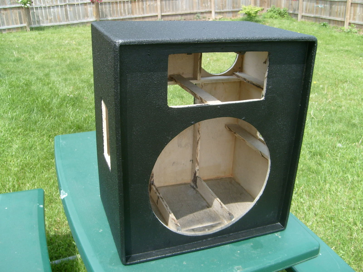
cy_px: 136
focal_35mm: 35
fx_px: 367
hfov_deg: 52.6
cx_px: 182
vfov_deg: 40.7
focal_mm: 5.8
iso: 80
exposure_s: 1/90
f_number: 7.1
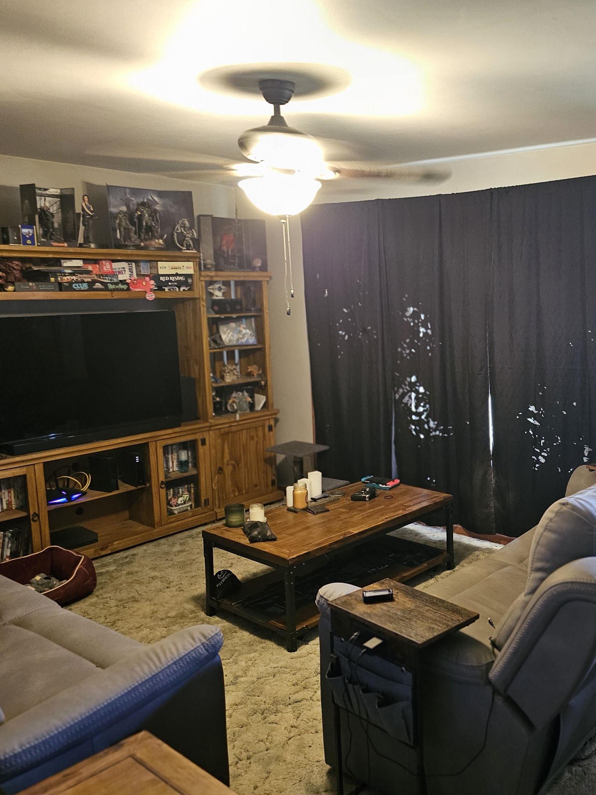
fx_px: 712
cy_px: 396
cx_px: 453
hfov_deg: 43.8
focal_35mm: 31
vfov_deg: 58.4
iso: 800
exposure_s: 1/24
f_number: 1.7
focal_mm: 6.3
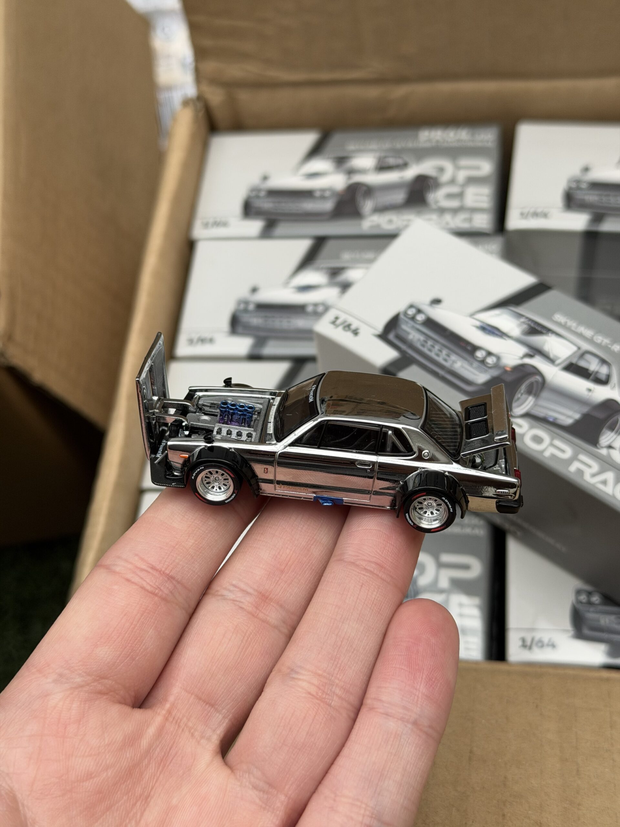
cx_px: 310
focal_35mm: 48
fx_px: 1146
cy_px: 414
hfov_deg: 30.3
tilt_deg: -57.0
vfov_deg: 39.7
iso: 64
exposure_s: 1/452
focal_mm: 6.76
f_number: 1.78
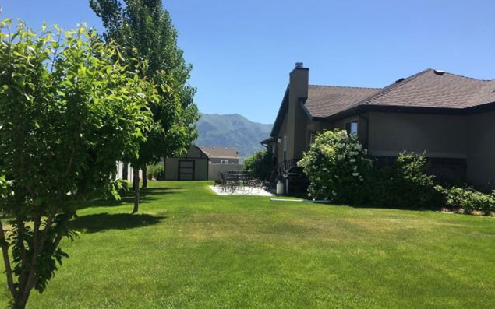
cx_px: 248
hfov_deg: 61.2
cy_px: 173
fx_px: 418
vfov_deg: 40.5
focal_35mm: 31
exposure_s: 1/1425
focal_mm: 4.15
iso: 25
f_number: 2.2
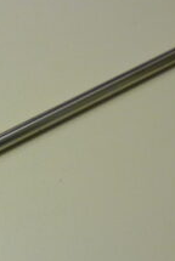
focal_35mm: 84
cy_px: 169
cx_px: -9
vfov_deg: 24.1
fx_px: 610
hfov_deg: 15.9
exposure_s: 1/30
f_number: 3.3
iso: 250
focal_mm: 5.2
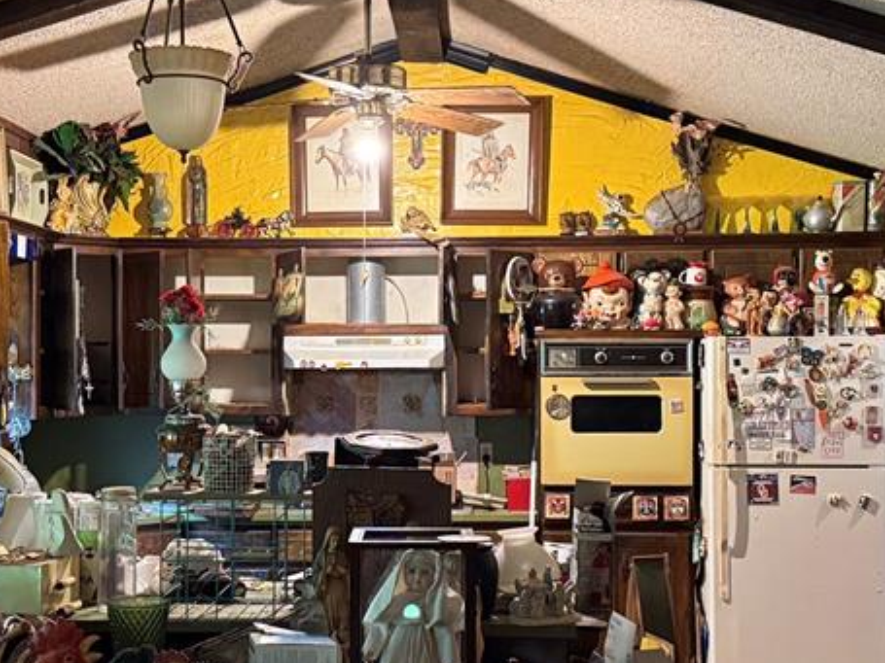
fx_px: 1380
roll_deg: -0.8
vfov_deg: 27.0
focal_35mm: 54
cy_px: 377
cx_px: 391
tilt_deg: -0.7
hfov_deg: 35.5
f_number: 1.78
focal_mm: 6.76
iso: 800
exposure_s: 1/40
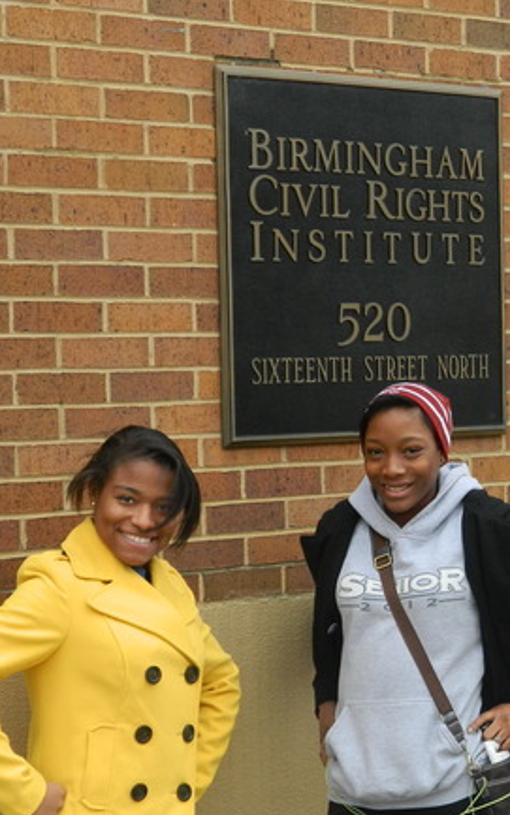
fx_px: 2044
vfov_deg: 22.5
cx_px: 356
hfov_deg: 14.2
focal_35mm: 92
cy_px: 484
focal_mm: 8.4
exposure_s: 1/80
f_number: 3.6
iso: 80
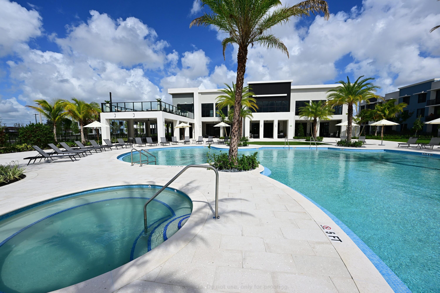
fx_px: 171
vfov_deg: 81.2
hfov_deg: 104.3
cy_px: 146
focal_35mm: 14
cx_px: 220
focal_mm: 14
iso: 200
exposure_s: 1/2500
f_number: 5.6
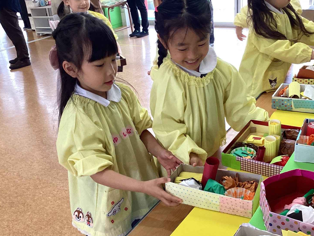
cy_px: 145
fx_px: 372
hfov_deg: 45.8
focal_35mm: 41
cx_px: 160
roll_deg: +5.1
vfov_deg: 35.0
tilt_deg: -29.1
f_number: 2.4
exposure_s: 1/100
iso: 80
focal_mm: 3.3
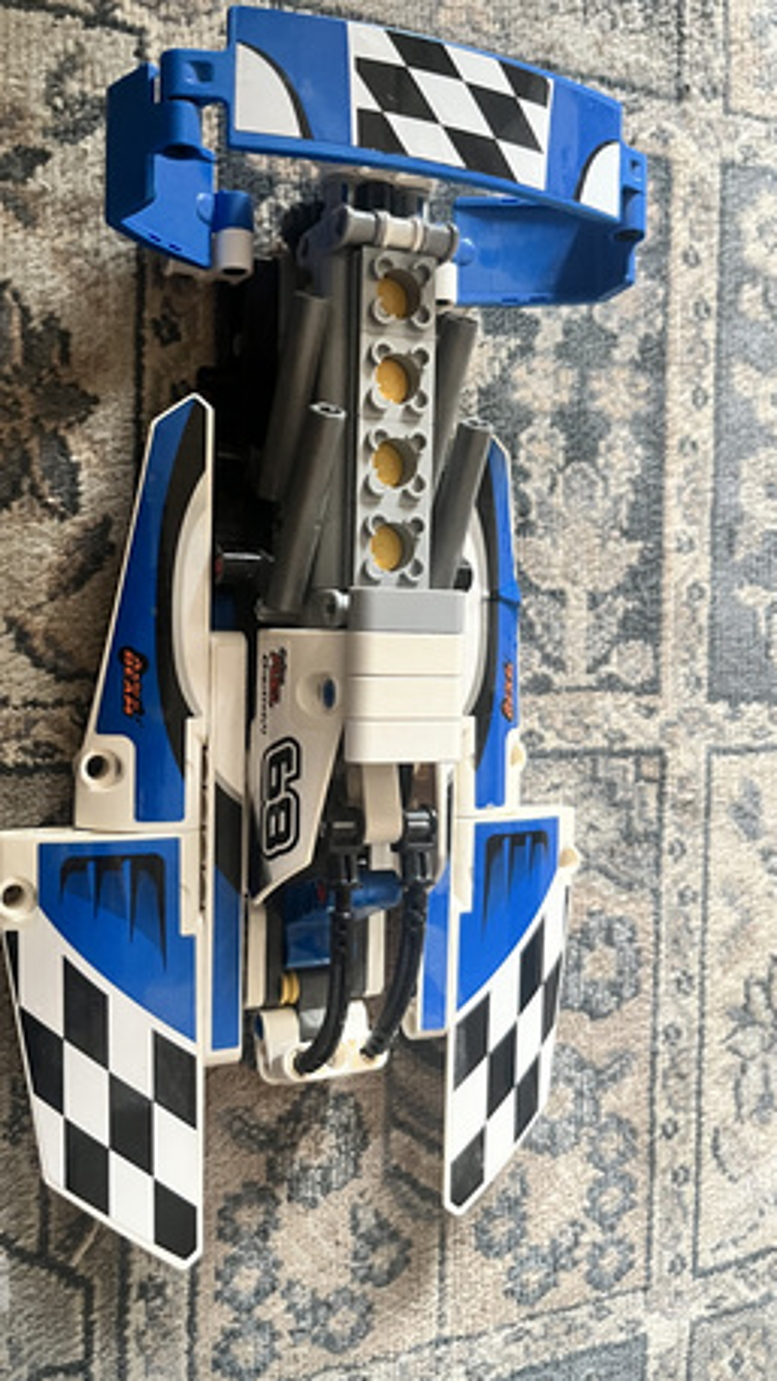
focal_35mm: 31
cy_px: 635
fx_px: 1136
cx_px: 277
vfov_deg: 62.5
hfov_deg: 37.5
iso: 500
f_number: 1.6
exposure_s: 1/54
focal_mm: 5.1
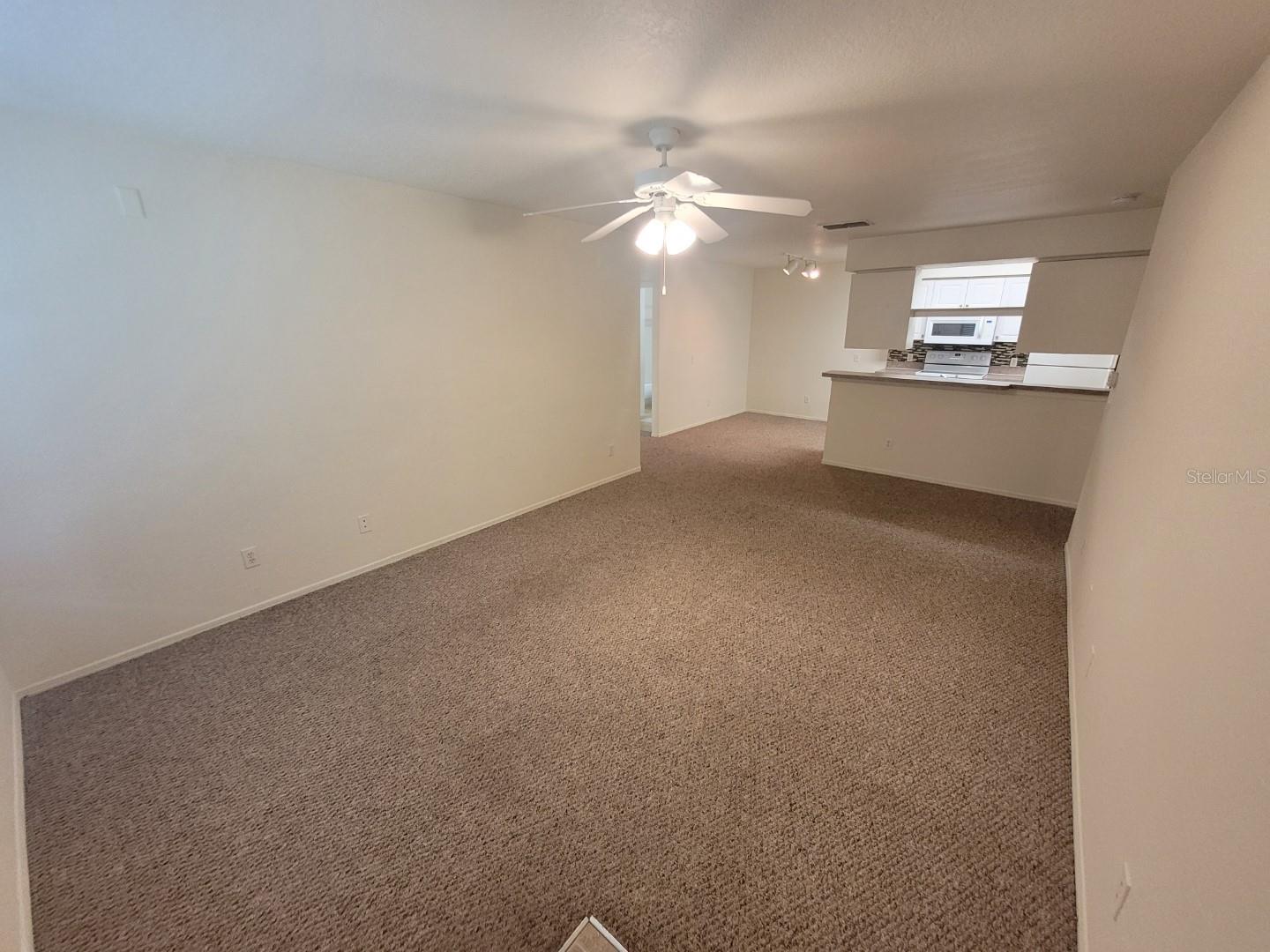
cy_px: 476
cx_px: 635
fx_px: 477
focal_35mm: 13
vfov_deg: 89.9
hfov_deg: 106.2
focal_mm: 1.74
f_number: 2.2
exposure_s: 1/60
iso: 250
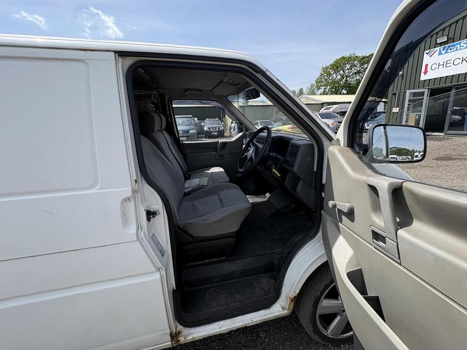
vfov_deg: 81.7
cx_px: 244
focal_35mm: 15
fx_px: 202
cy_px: 166
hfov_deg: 98.1
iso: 64
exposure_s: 1/1020
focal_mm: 2.22
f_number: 2.2
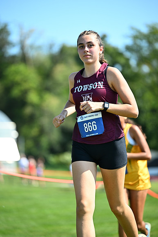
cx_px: 79
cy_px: 118
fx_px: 1053
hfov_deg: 8.6
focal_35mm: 160
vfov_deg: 12.8
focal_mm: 160
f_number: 2.8
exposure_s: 1/2500
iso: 400
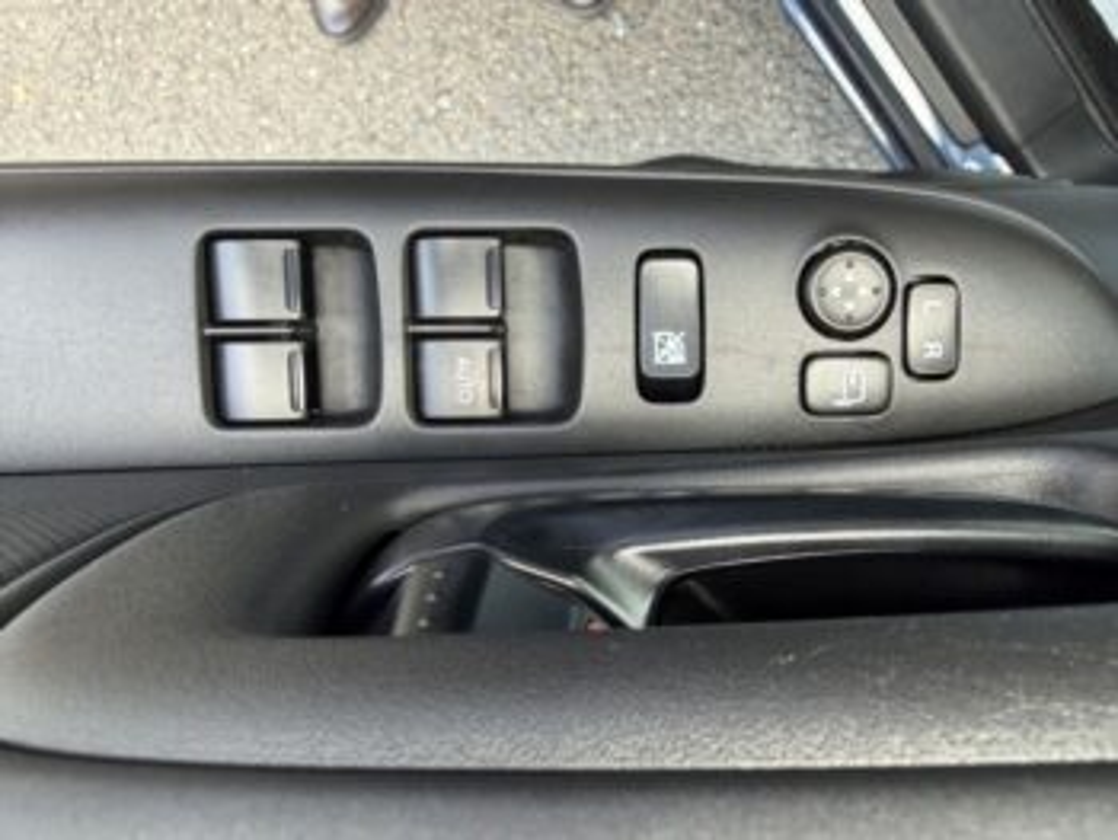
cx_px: 559
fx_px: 840
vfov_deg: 53.1
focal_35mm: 26
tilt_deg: -77.8
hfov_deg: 67.3
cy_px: 420
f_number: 2.2
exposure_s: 1/121
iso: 200
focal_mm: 2.22
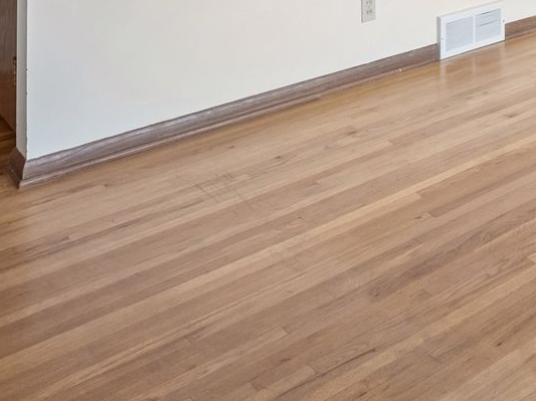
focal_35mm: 52
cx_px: 481
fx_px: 805
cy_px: -207
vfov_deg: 22.7
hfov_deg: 34.8
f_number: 8
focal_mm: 10
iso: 400
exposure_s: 1/110
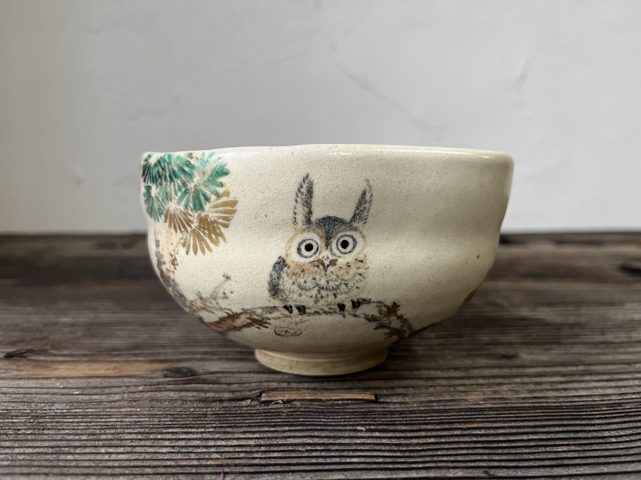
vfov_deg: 53.1
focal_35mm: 26
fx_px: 481
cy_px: 240
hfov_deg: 67.3
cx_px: 320
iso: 160
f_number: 1.6
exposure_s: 1/60
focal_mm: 5.1
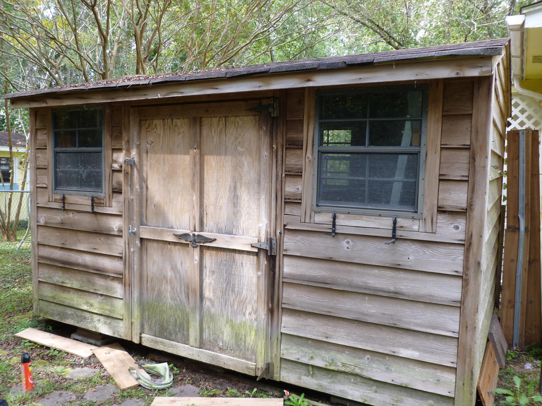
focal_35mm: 28
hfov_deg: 63.4
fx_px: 438
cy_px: 203
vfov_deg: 49.7
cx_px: 271
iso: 100
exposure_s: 1/80
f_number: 3.3
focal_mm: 5
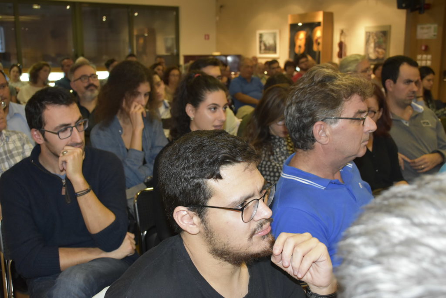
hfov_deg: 47.9
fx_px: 502
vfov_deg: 33.1
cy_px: 149
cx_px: 223
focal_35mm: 40
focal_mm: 27
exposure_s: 1/60
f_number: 5.6
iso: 1600
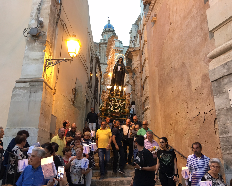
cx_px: 116
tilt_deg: +18.5
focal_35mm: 31
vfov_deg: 47.1
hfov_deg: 57.2
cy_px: 95
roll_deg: -1.2
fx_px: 213
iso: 64
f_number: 2.2
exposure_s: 1/17
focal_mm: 4.15
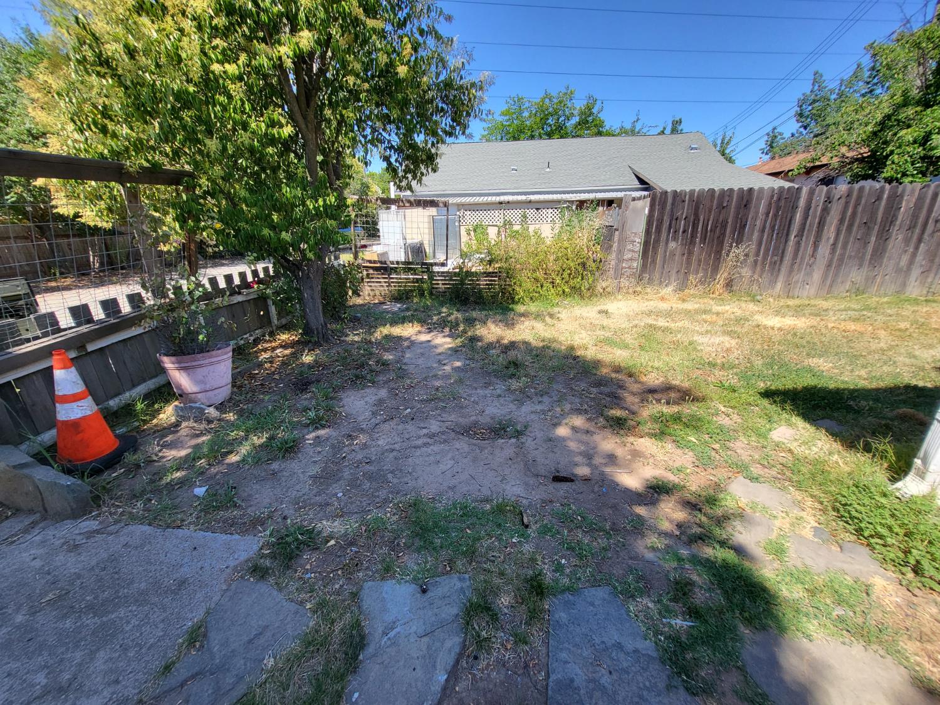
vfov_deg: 89.9
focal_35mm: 13
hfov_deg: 106.2
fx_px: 353
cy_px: 352
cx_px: 470
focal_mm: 1.74
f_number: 2.2
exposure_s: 1/390
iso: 32
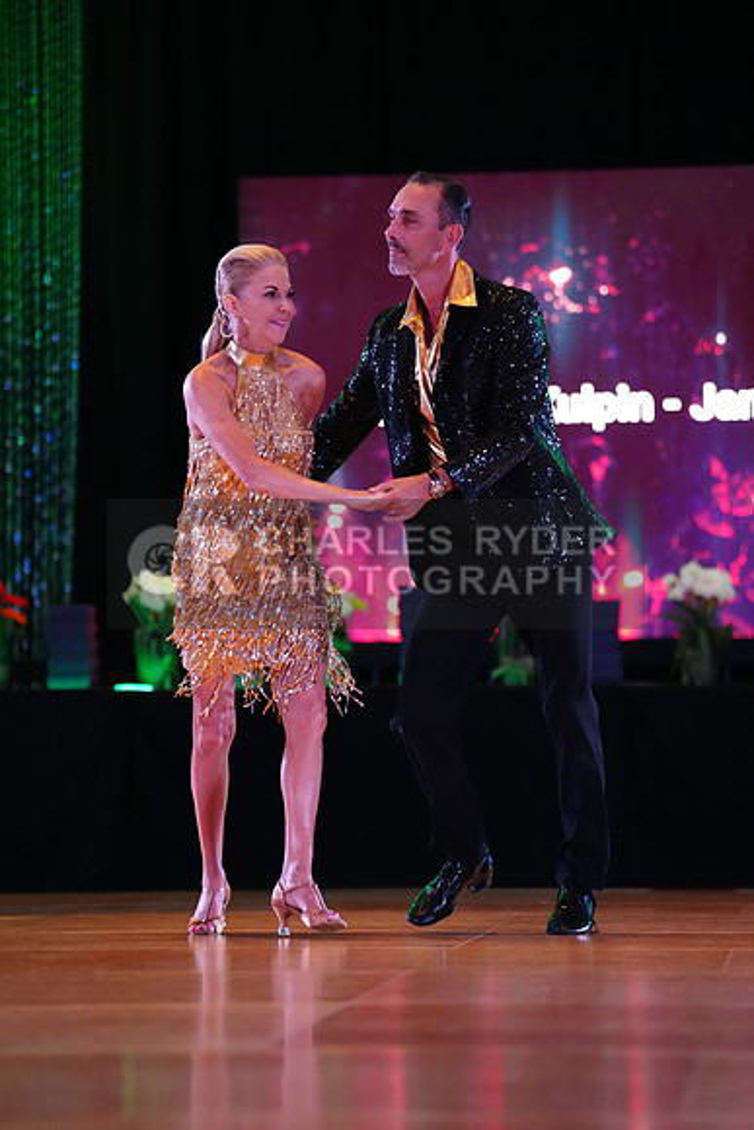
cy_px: 565
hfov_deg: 9.7
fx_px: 4427
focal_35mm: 141
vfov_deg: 14.5
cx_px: 377
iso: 6400
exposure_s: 1/400
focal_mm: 141
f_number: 2.8
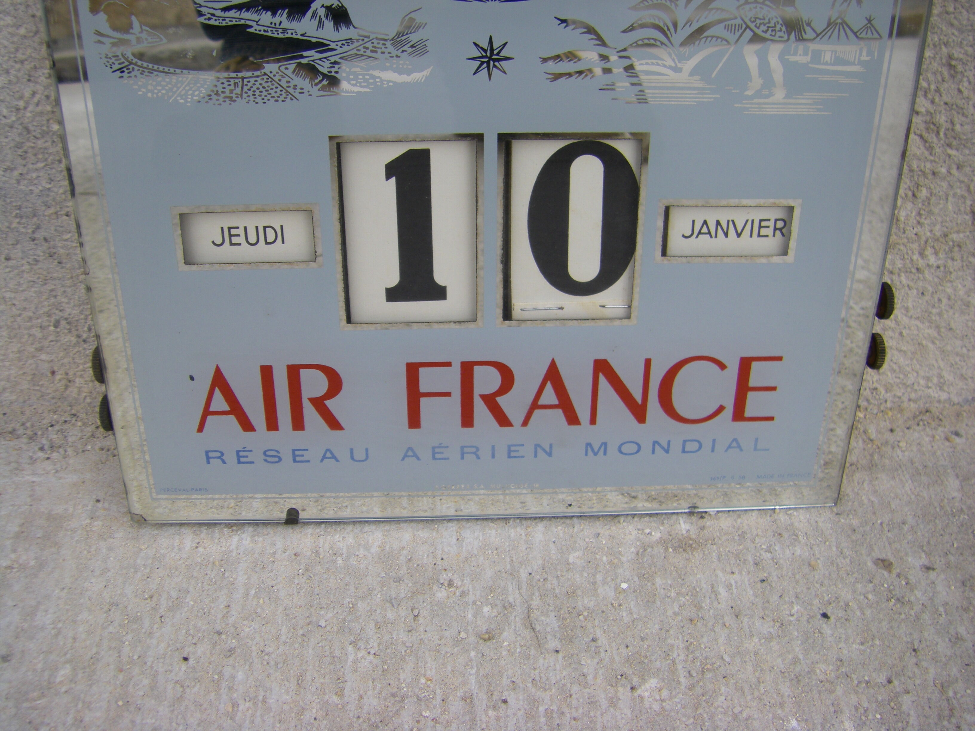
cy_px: 366
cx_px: 488
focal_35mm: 38
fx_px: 1070
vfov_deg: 37.7
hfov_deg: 49.0
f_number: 3.5
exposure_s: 1/125
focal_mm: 6.3
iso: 64
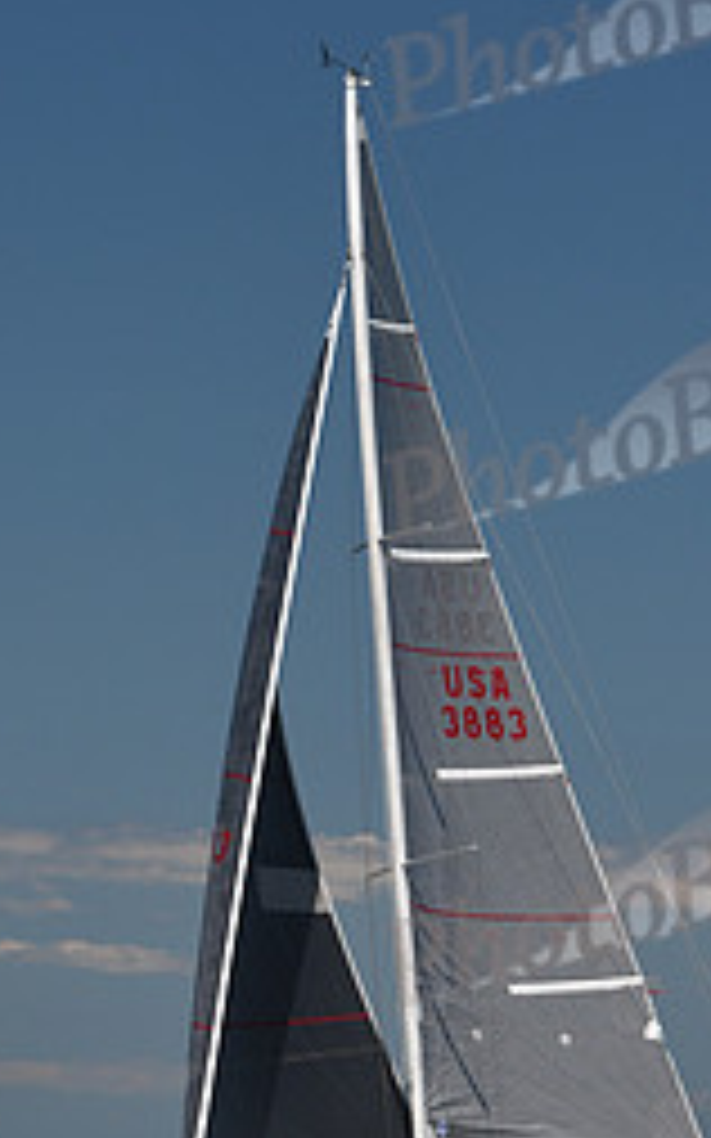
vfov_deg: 6.0
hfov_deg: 3.7
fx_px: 10857
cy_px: 724
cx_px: 151
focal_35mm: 350
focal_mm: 150
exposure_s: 1/800
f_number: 6.3
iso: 250
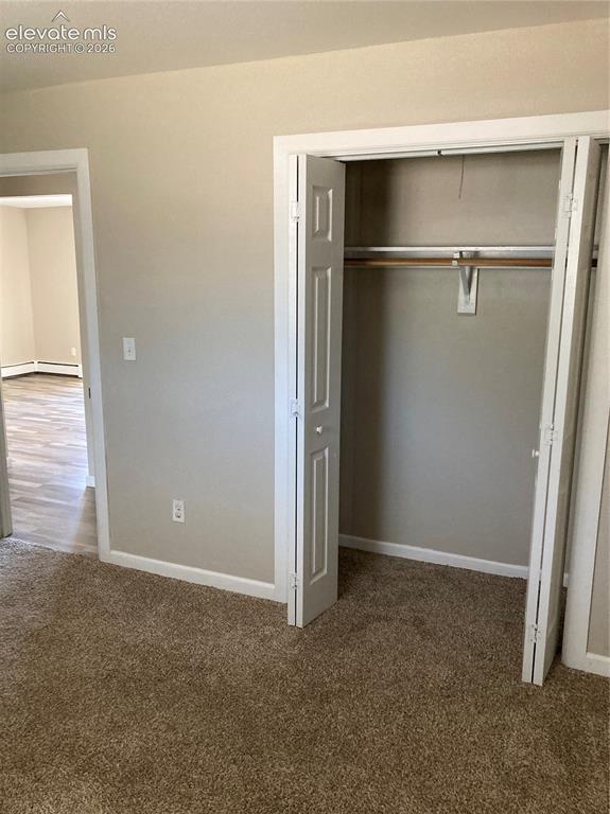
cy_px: 407
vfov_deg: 63.5
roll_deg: -1.1
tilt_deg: -9.6
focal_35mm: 28
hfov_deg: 49.7
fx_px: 659
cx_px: 305
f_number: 1.8
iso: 320
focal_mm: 3.99
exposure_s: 1/60
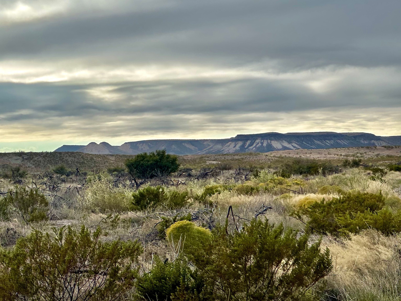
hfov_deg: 19.4
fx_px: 1170
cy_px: 164
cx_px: 141
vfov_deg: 14.6
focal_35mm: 101
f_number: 2.8
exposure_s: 1/2421
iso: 32
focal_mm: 9
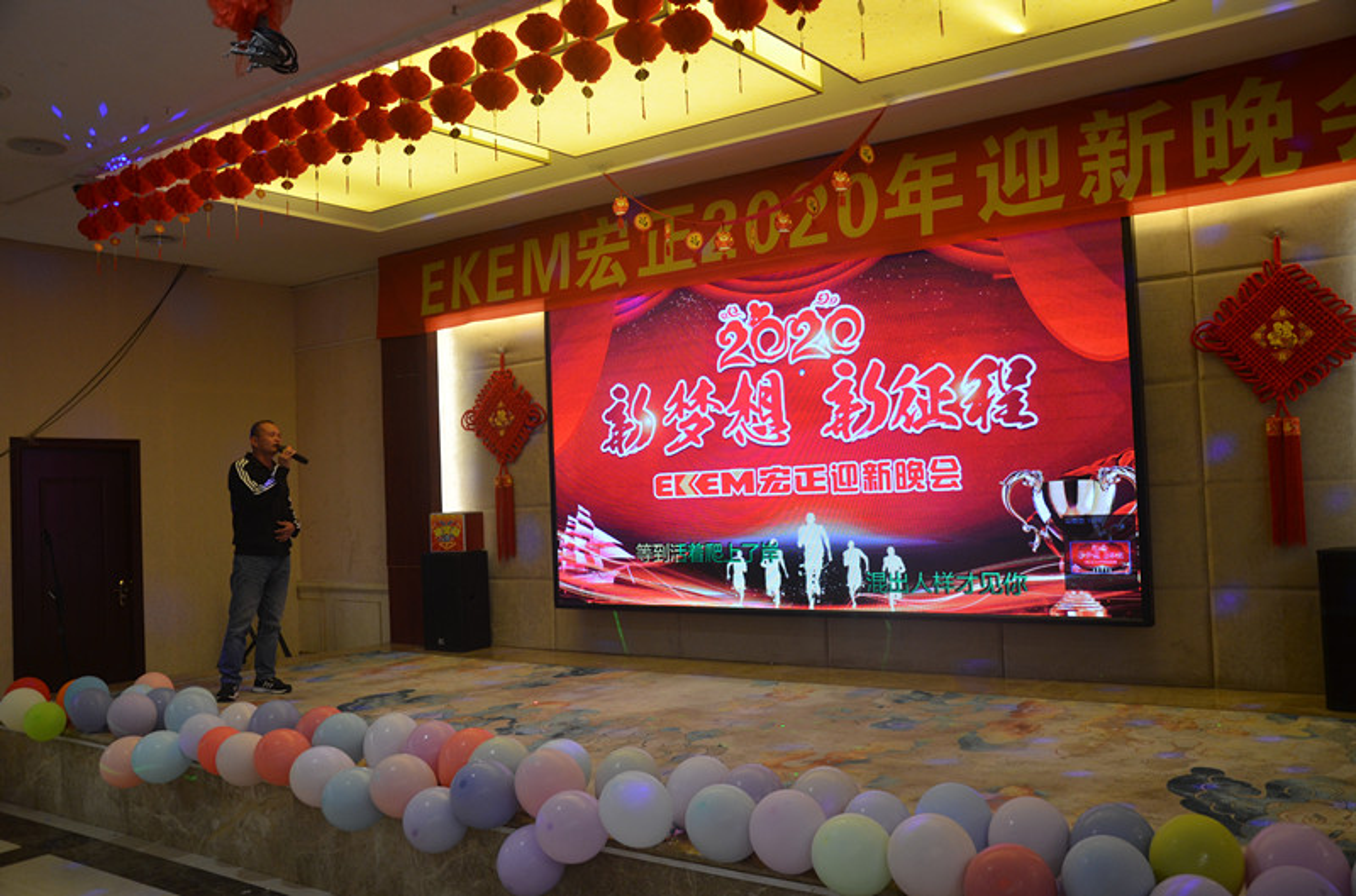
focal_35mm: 32
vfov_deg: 41.5
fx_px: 1183
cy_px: 448
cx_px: 678
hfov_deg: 59.6
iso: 500
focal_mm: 21
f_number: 4
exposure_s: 1/60
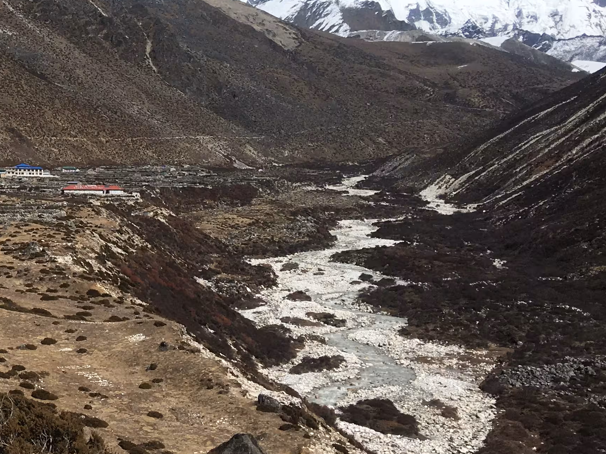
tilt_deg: +8.1
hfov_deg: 26.3
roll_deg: -0.5
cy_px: 55
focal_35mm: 68
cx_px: -64
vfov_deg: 21.2
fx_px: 1190
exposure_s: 1/2747
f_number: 2.2
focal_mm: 4.15
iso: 25
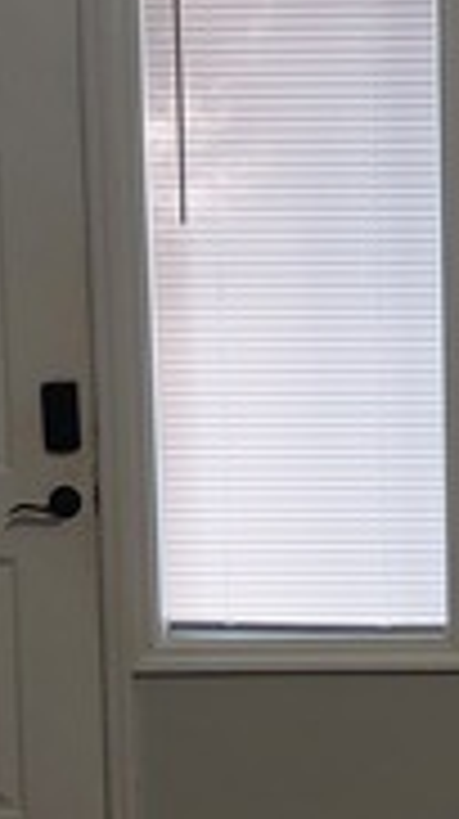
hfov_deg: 12.4
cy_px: 457
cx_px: 508
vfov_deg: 22.2
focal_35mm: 96
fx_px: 2083
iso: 320
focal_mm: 5.23
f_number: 1.8
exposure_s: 1/60
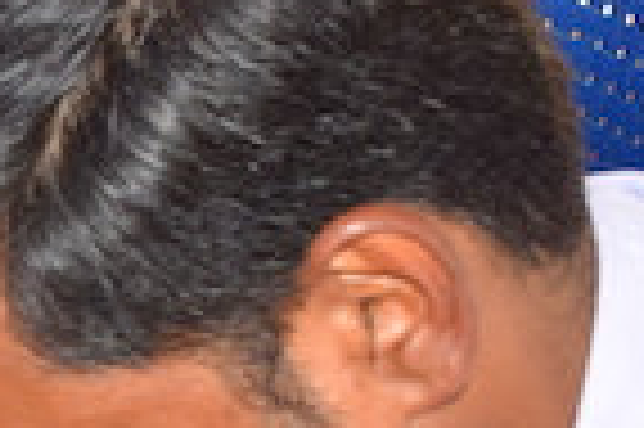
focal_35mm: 173
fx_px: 3091
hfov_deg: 11.5
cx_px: -234
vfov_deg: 7.9
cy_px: 414
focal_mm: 22
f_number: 8
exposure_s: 1/60
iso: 180
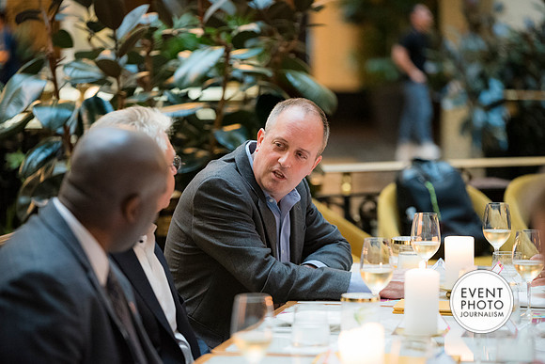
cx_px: 272
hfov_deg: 14.2
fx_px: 2196
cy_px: 182
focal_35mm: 145
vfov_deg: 9.5
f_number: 2.8
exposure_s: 1/125
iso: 6400
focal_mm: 145
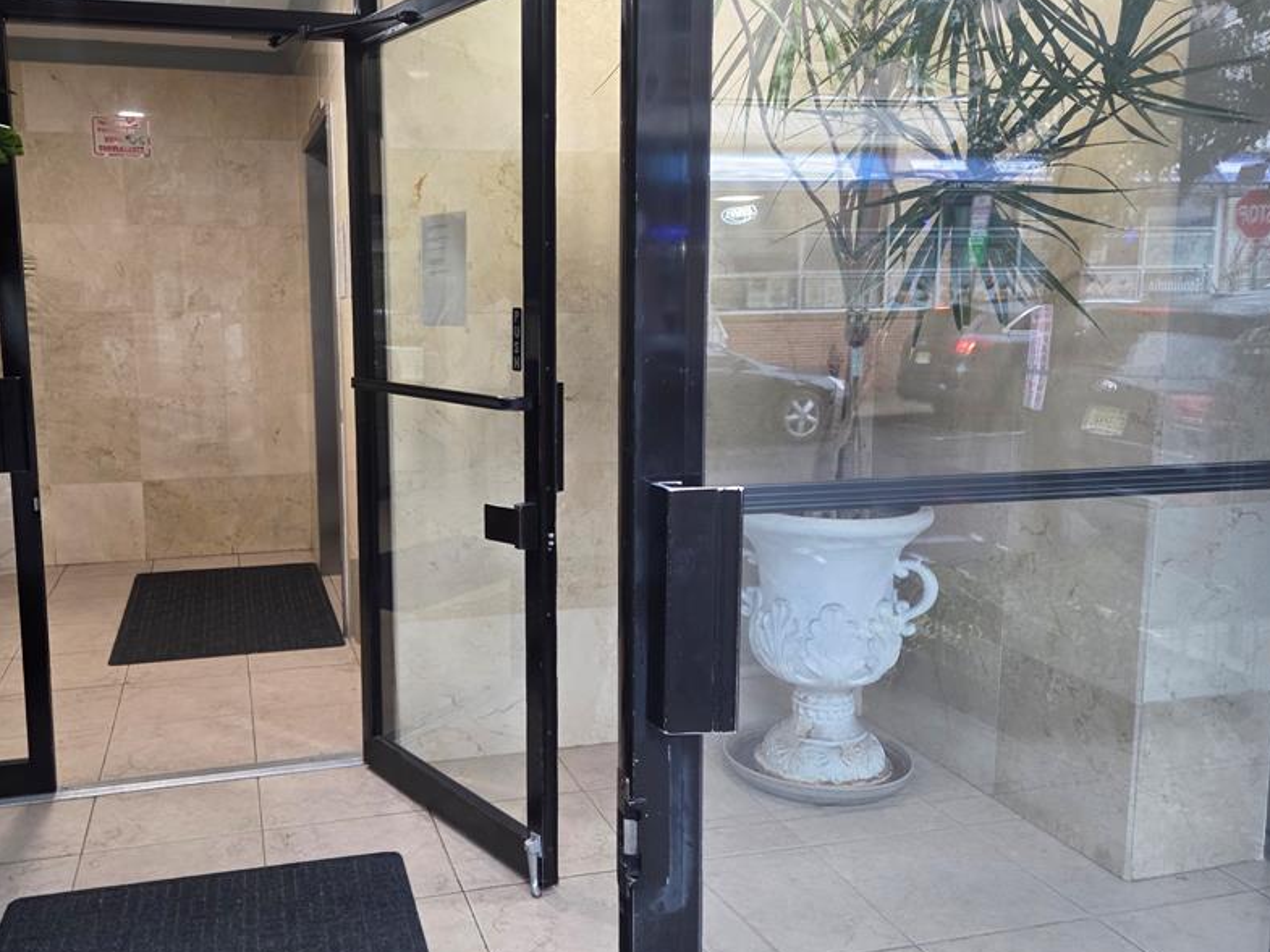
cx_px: 516
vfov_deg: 46.8
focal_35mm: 30
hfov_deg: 59.5
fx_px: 1101
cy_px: 432
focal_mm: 5.4
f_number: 1.8
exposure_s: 1/120
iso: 640
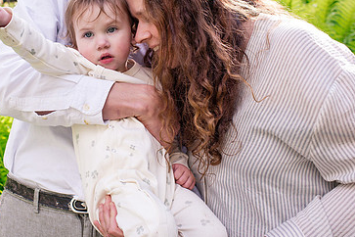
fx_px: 552
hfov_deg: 35.0
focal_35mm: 56
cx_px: 98
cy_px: 62
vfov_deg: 24.0
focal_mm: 35
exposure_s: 1/1250
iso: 800
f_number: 4.5
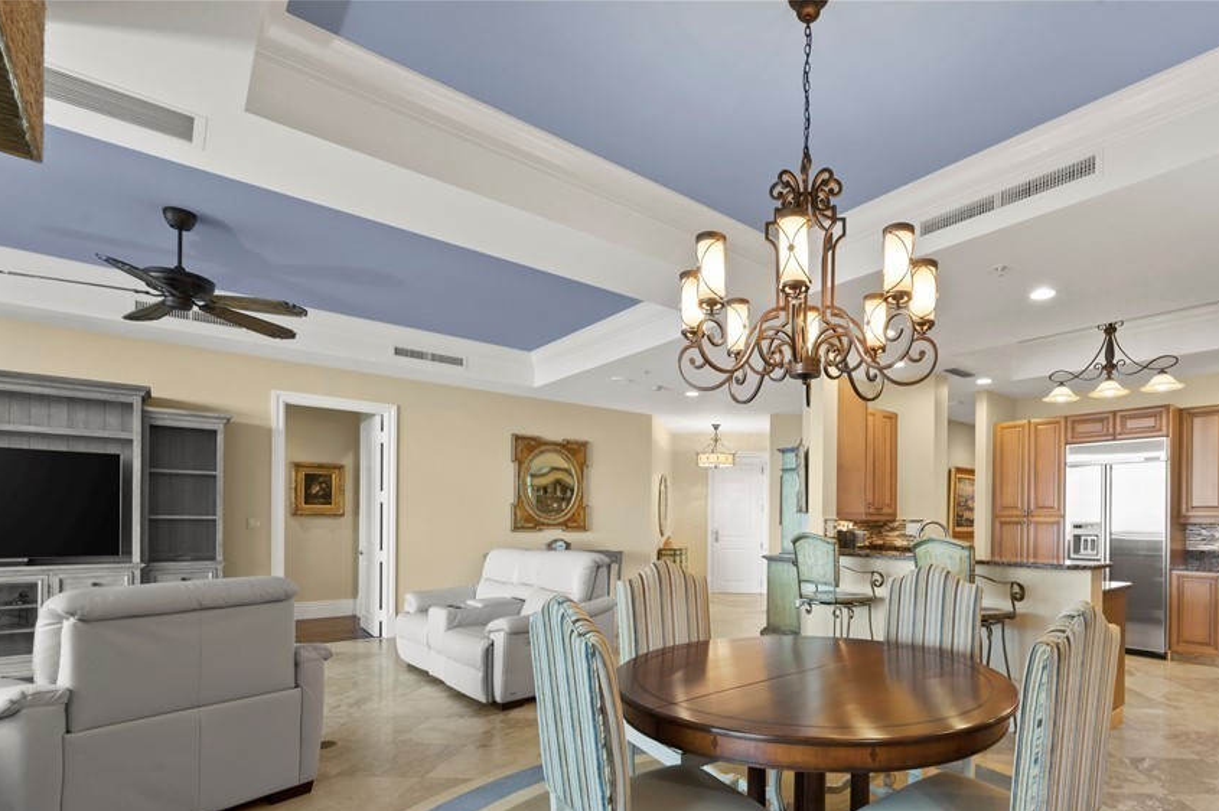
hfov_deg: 88.4
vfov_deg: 66.0
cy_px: 520
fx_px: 609
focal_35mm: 18
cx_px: 755
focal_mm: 14
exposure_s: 1/3
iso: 320
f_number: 9
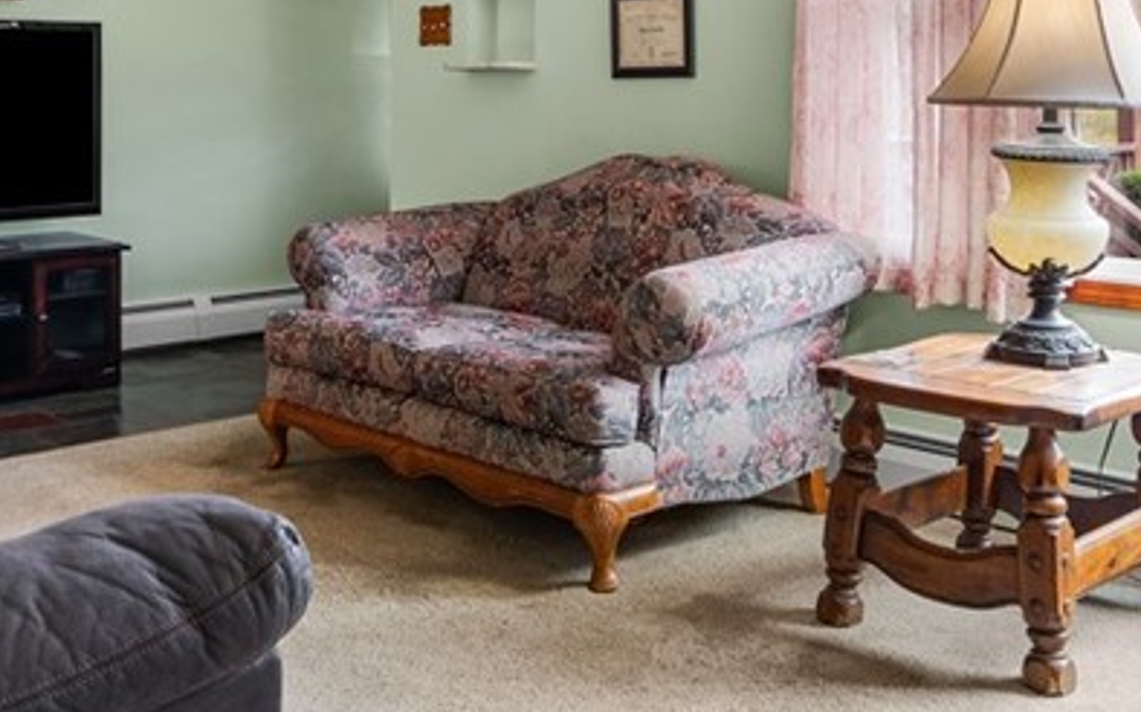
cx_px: 539
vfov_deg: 27.9
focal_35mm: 45
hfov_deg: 44.4
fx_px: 1399
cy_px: 124
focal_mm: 16
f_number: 8
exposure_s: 1/3
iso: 400
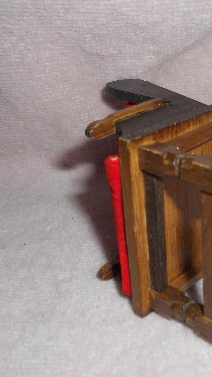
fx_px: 470
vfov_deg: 43.7
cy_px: 190
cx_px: 182
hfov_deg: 24.8
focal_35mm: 47
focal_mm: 5.8
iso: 80
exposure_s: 1/25
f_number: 8.8
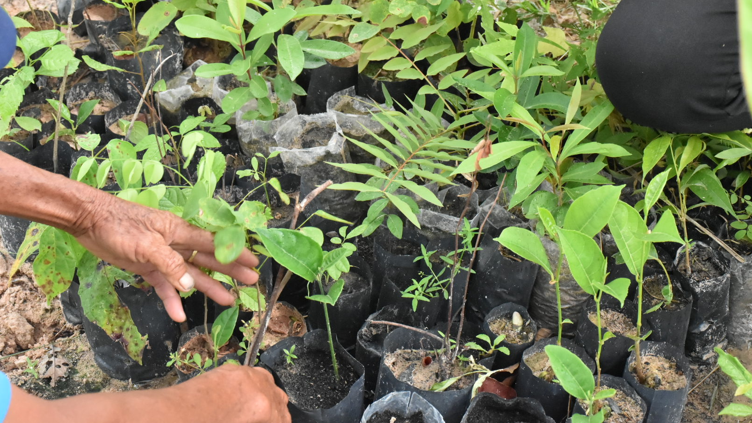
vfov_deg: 15.9
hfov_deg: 27.9
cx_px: 378
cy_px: 180
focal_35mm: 76
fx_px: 1515
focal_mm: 48
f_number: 8
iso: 3200
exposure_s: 1/250
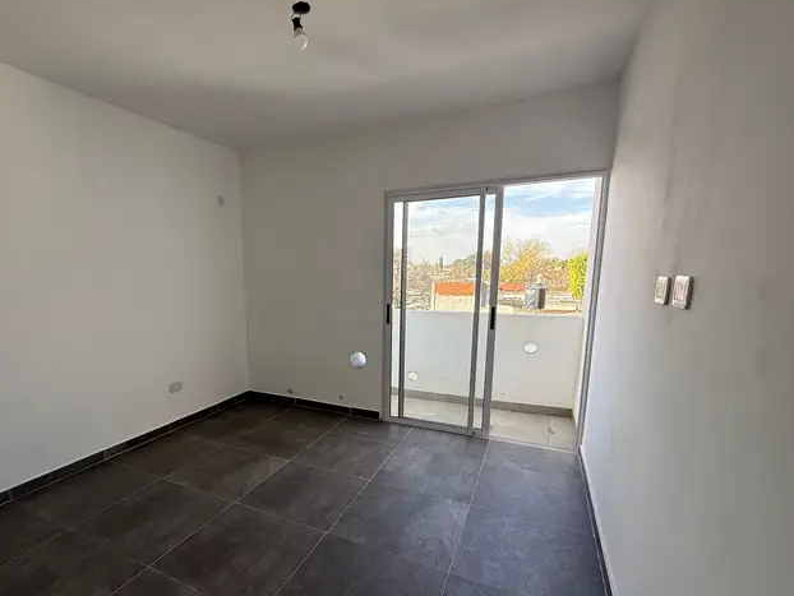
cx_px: 317
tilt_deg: -10.7
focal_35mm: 18
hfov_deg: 86.6
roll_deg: +0.1
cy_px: 346
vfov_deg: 71.2
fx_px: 413
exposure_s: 1/218
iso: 64
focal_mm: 2.22
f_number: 2.2
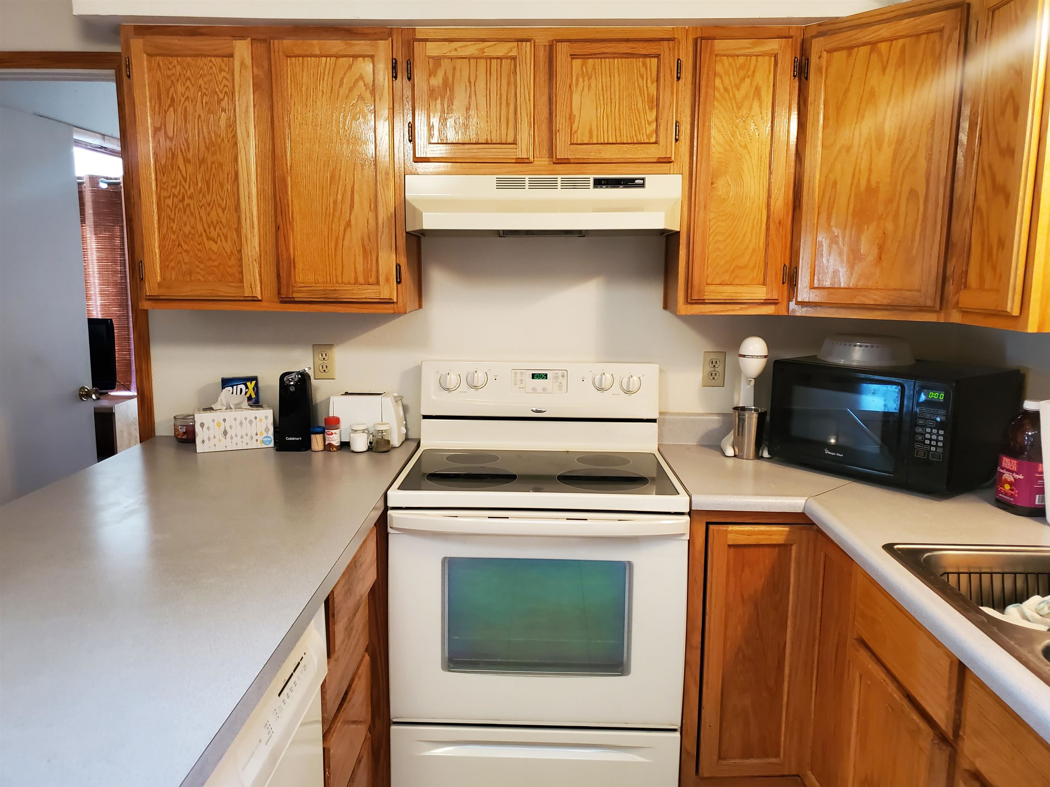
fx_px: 789
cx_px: 525
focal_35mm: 26
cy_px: 394
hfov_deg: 67.3
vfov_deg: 53.1
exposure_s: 1/39
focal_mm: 4.3
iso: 200
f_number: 1.5
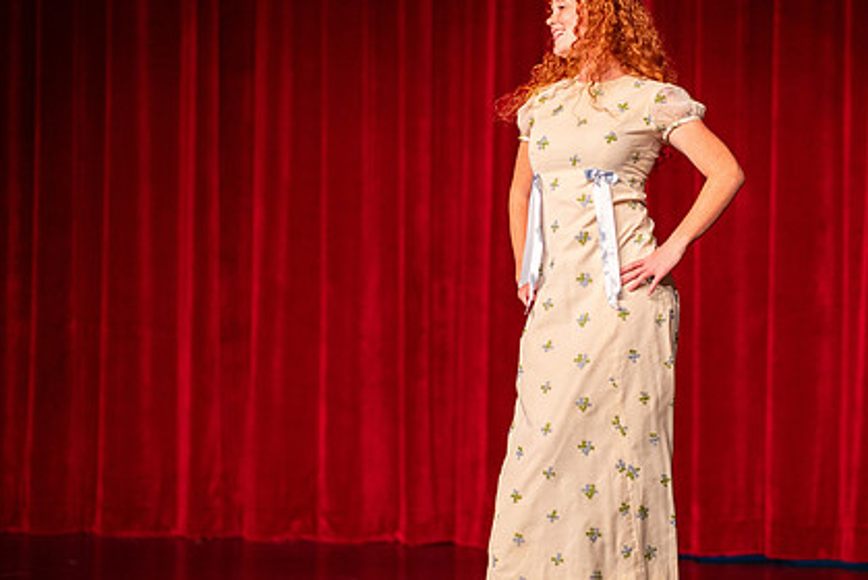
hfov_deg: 12.5
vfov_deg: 8.4
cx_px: 600
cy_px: 210
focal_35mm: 164
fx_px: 3957
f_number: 1.4
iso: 1600
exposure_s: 1/1250
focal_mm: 105
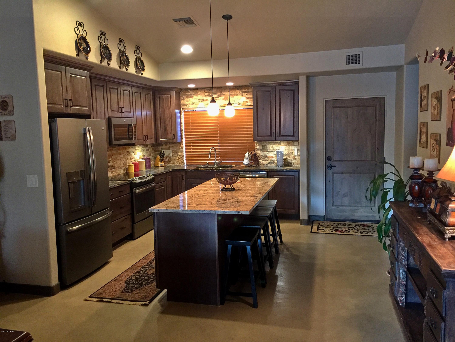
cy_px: 171
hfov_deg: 61.7
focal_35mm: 29
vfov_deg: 48.2
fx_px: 381
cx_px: 228
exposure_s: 1/15
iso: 125
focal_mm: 4.15
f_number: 2.2
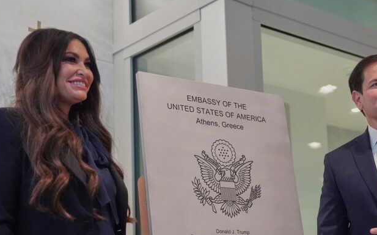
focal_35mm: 66
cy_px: 194
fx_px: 678
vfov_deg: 19.5
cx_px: 235
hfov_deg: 31.0
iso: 5000
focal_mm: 39
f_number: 2.8
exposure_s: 1/400
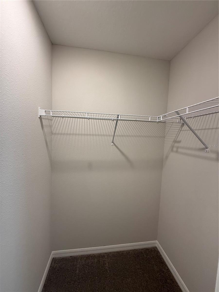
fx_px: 118
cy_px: 146
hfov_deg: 85.7
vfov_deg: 102.1
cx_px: 110
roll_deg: -1.4
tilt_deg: -2.6
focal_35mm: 14
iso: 160
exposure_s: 1/120
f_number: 2.2
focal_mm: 2.22
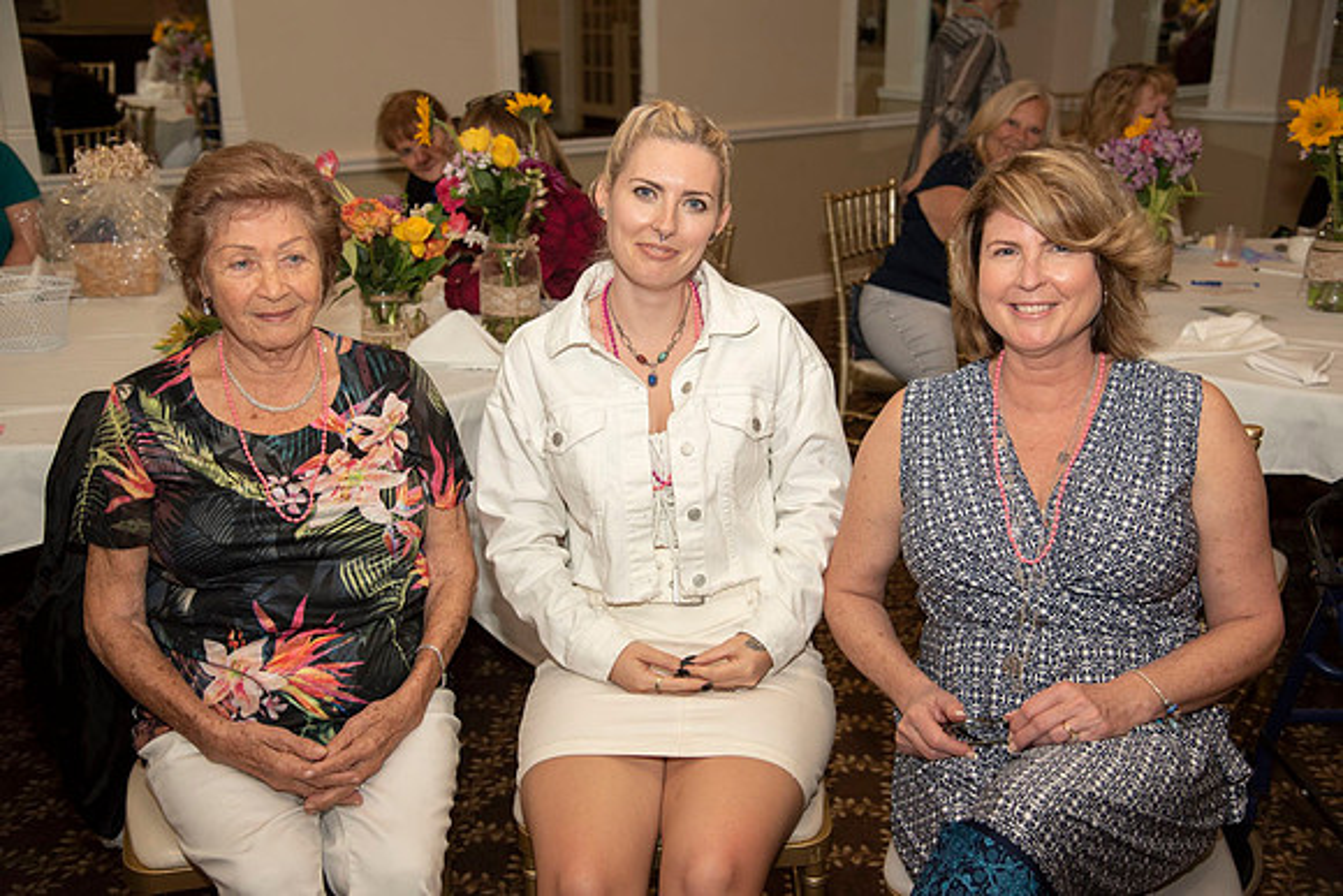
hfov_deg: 50.7
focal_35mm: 38
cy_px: 448
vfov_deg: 35.1
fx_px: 1418
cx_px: 672
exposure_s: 1/200
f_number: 4
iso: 640
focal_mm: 38
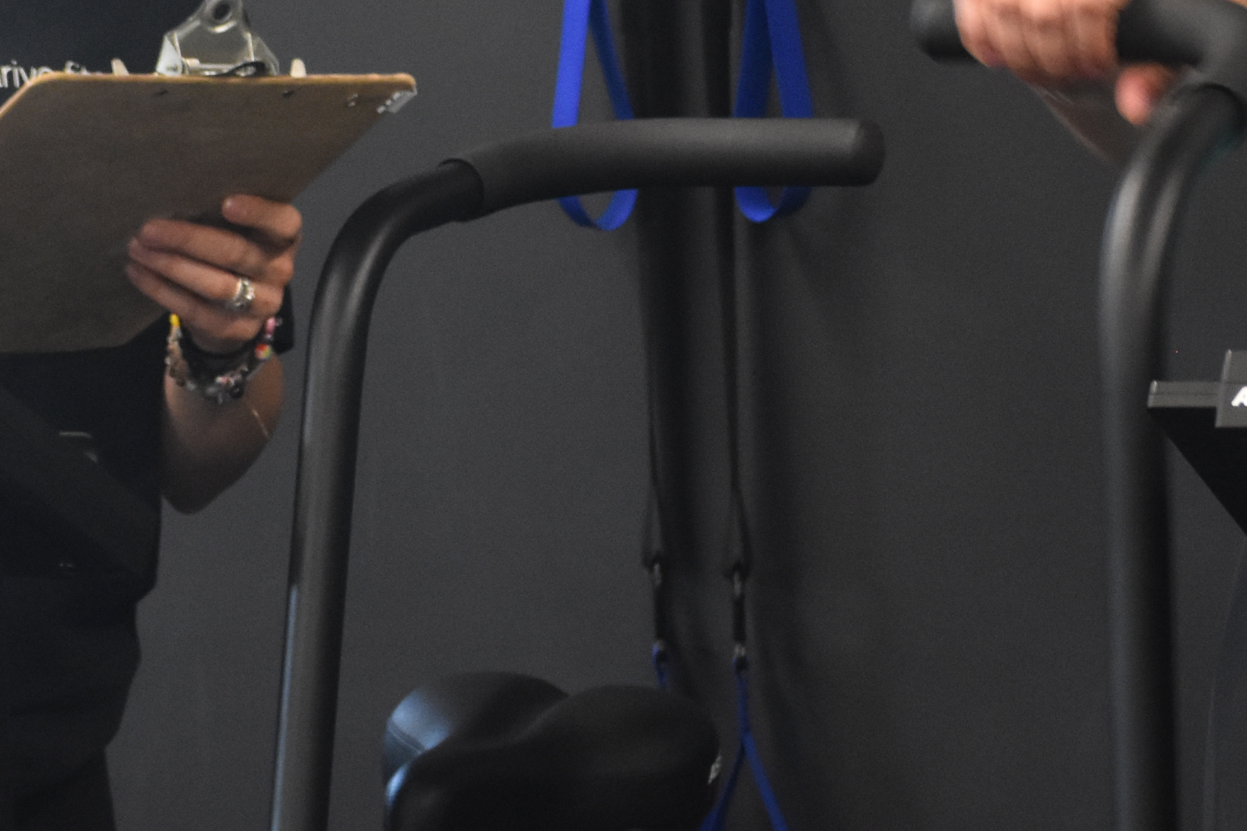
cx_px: 788
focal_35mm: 166
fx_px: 5749
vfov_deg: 8.2
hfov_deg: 12.4
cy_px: -131
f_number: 5
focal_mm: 38
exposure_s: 1/60
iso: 1600
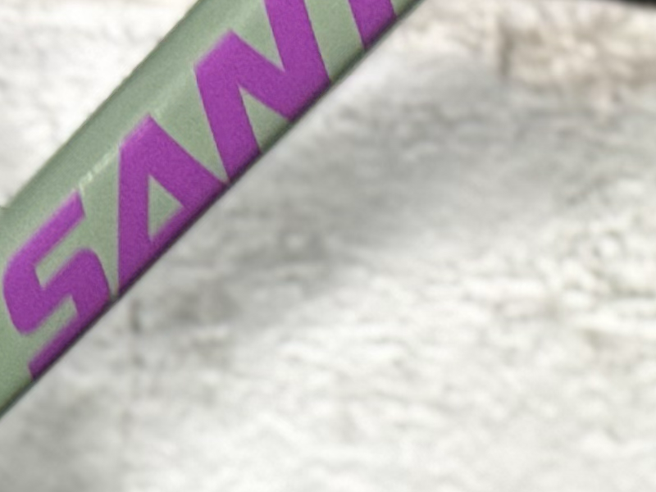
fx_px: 4586
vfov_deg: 6.1
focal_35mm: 242
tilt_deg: -16.0
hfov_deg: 8.2
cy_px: 56
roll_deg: -3.9
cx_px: 303
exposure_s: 1/60
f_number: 1.78
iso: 160
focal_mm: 6.76
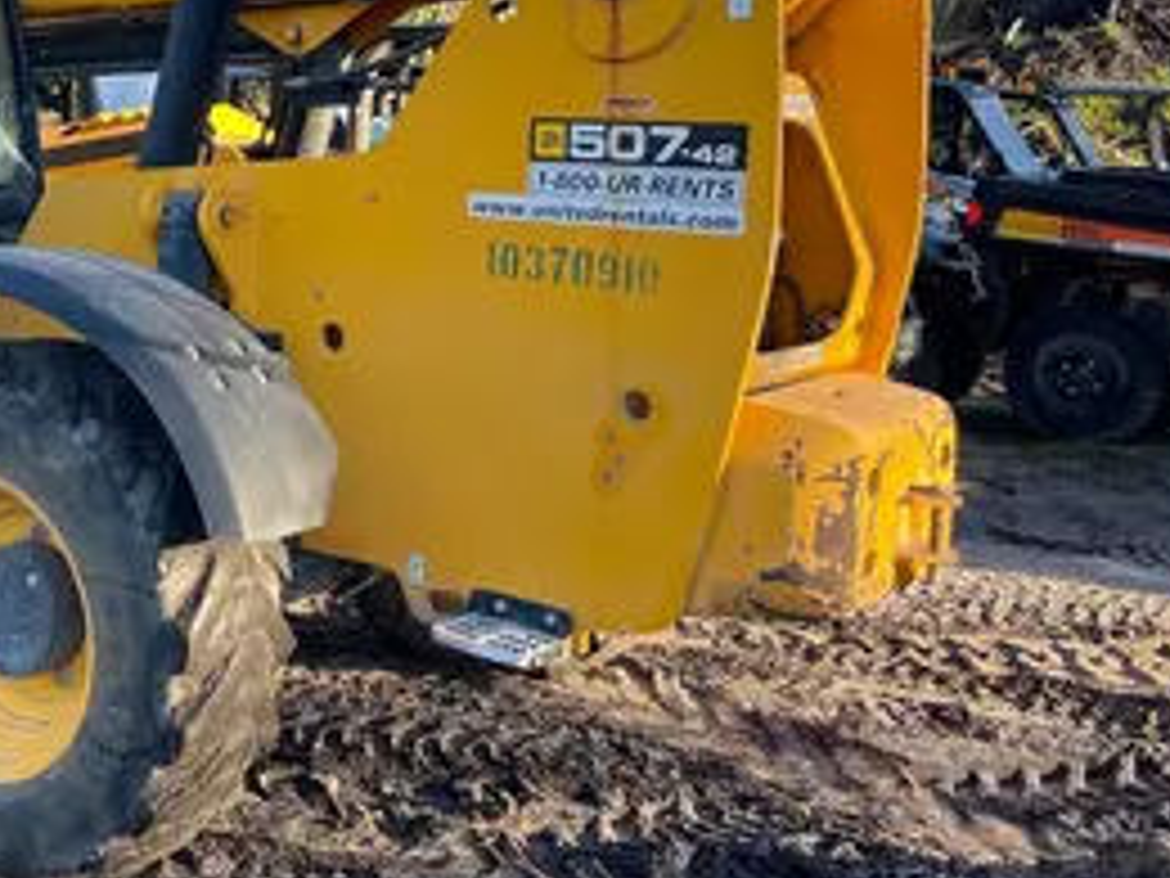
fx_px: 1859
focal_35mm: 55
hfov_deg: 32.7
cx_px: 63
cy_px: 268
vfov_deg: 26.4
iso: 32
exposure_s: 1/296
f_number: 1.6
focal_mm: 4.2
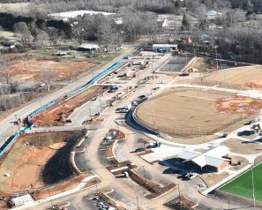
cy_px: 239
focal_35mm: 63
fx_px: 489
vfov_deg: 22.7
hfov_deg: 27.4
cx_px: 288
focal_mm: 12.29
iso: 100
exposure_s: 1/725
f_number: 2.8
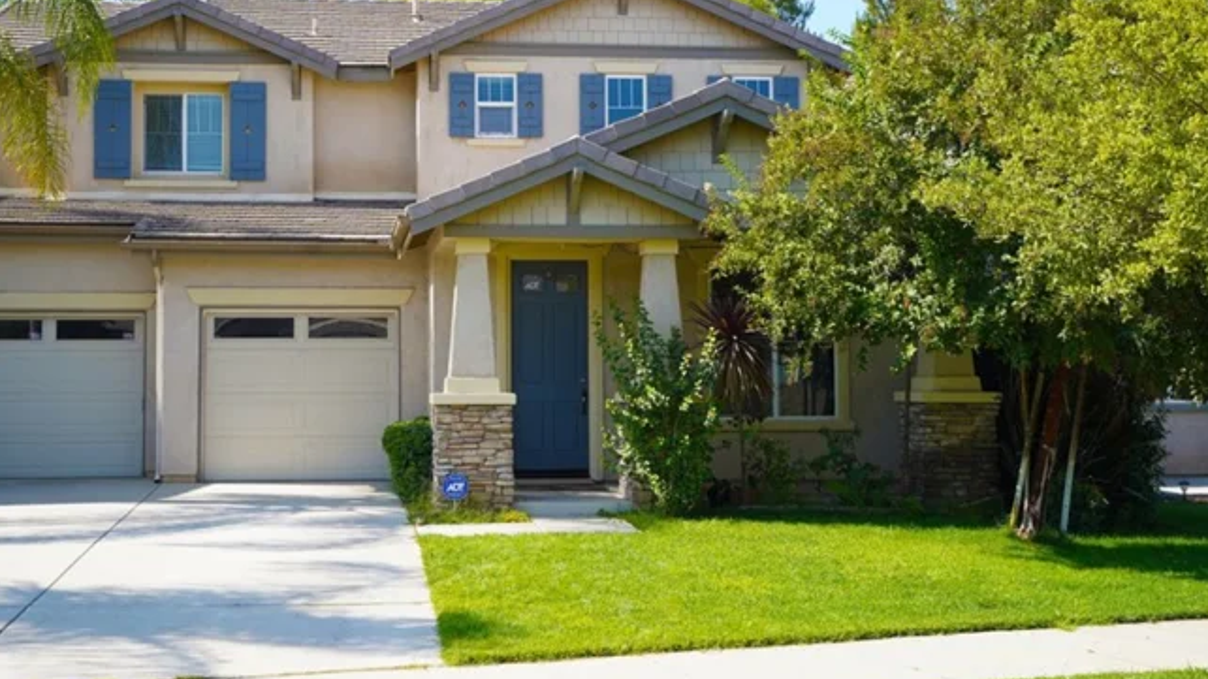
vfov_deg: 24.9
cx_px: 482
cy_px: 282
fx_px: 1537
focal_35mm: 48
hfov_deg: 42.7
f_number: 7.1
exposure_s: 1/125
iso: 100
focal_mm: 35
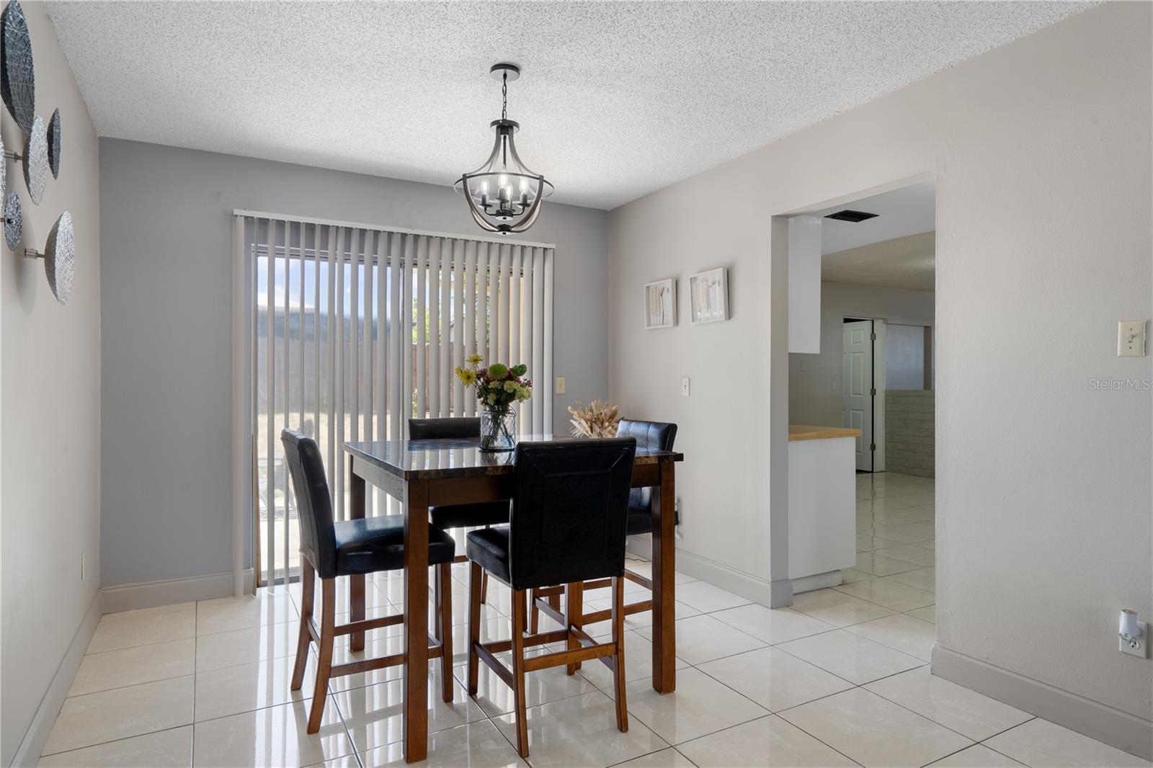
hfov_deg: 84.0
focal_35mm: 20
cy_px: 384
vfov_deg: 61.9
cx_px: 576
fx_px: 640
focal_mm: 20
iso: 320
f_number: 9
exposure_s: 1/5
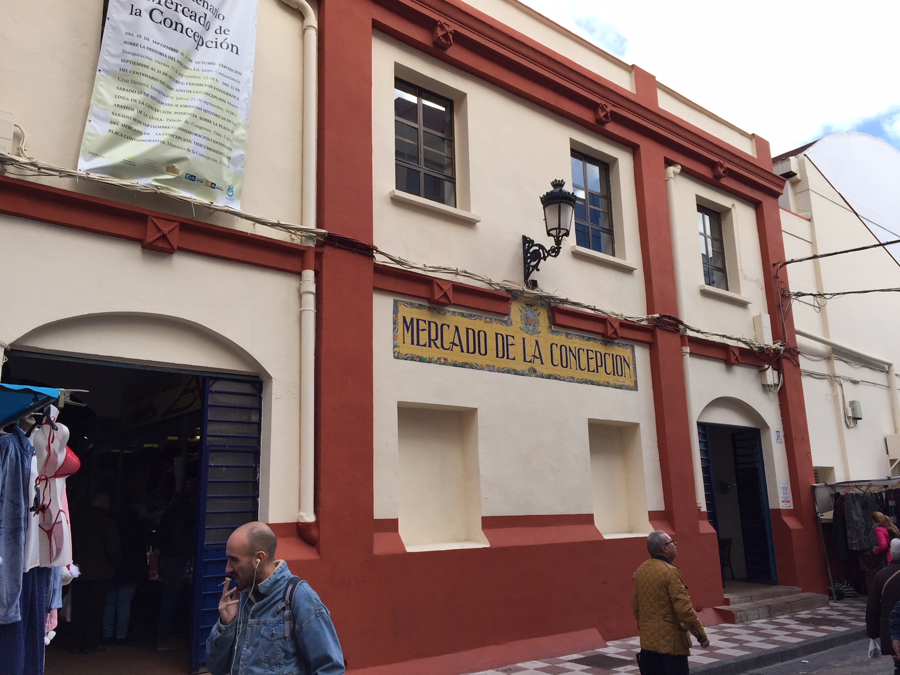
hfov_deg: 61.7
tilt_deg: +12.6
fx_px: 754
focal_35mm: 29
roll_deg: +1.4
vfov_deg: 48.2
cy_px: 338
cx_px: 450
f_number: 2.2
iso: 32
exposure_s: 1/542
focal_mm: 4.15
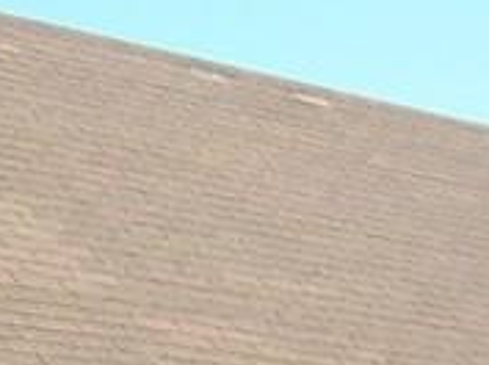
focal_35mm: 203
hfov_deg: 9.7
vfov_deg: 6.9
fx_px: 2862
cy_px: 857
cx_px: 102
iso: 64
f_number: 3.8
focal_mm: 6.2
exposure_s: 1/250
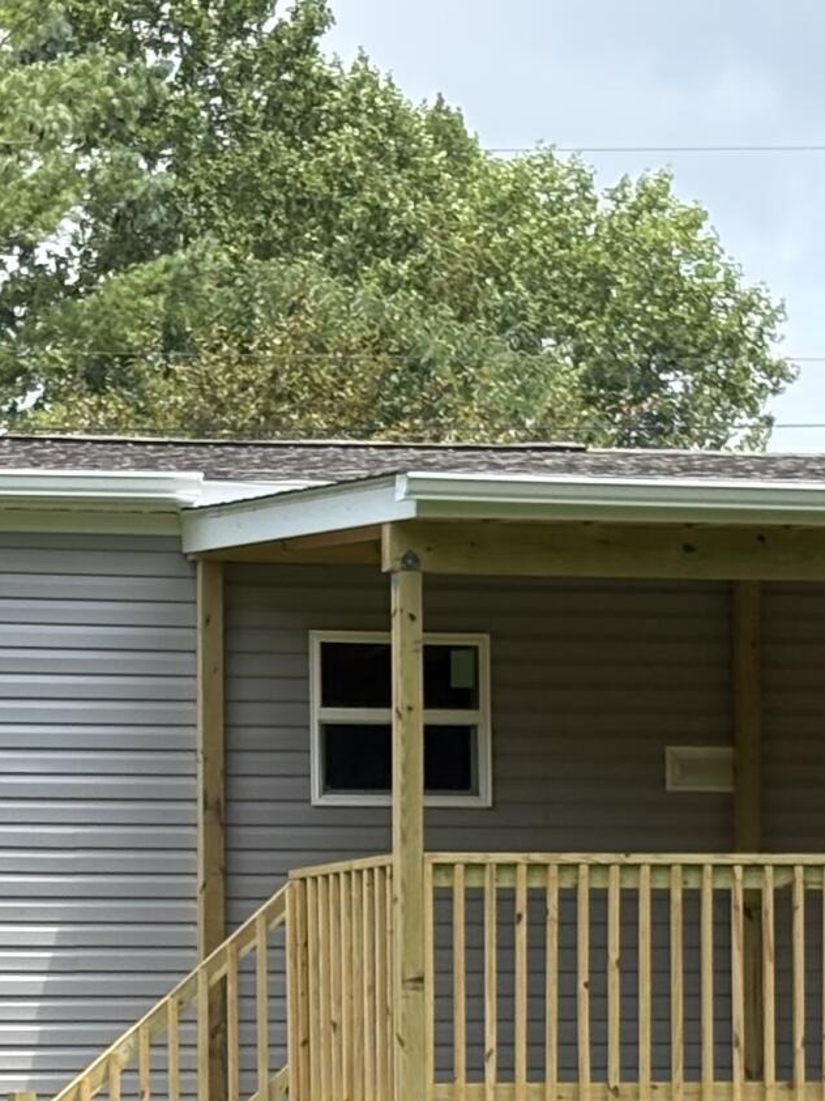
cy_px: 1220
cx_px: 87
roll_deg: +1.2
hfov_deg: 8.0
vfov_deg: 10.6
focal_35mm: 185
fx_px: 5880
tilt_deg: -0.4
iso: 50
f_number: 1.6
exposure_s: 1/1312
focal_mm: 5.96
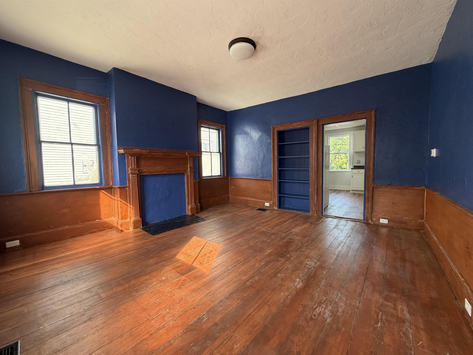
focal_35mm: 14
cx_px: 236
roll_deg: +0.9
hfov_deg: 102.1
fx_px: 191
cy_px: 178
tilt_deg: -4.0
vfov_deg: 85.7
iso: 200
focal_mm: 2.22
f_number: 2.2
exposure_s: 1/121
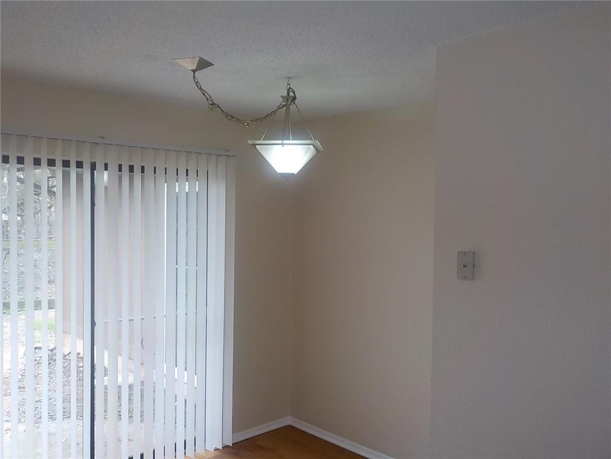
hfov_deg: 60.0
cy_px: 230
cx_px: 306
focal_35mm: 30
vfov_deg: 46.8
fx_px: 530
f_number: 3.3
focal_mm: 4.1
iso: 125
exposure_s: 1/40
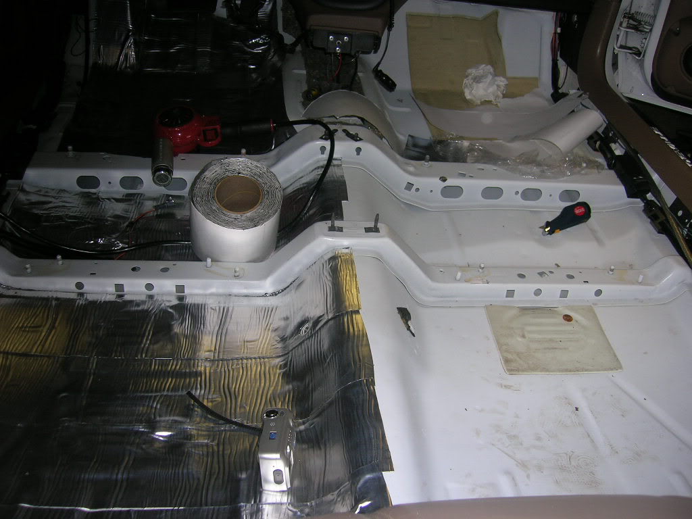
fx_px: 680
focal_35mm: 34
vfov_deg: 41.8
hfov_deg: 54.0
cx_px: 346
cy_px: 260
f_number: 2.9
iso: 50
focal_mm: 5.7
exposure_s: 1/60.1
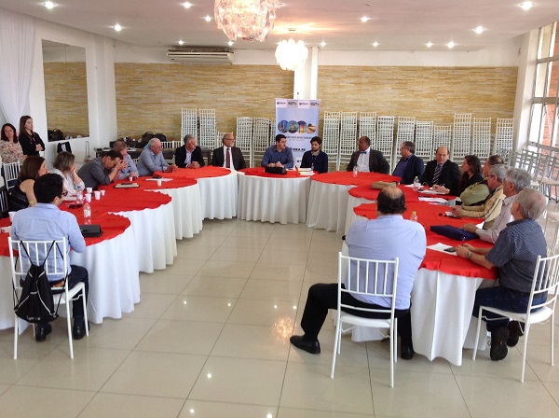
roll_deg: -0.7
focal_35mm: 35
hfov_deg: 52.7
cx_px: 280
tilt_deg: -10.7
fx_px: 564
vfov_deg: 40.6
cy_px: 209
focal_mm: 4.28
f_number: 2.4
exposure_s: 1/15
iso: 80
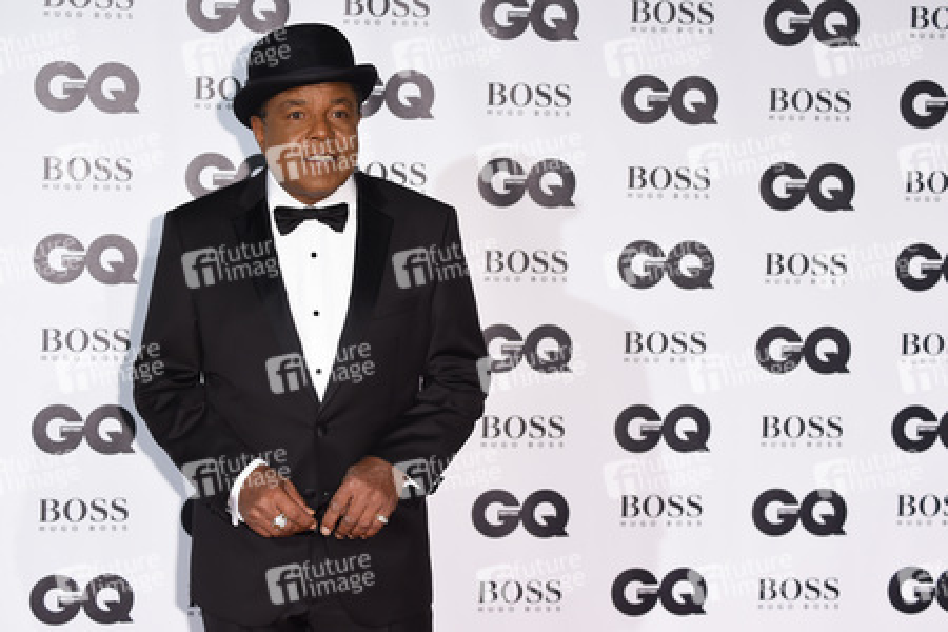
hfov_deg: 20.8
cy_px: 316
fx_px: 2580
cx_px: 474
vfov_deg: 14.0
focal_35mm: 98
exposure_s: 1/250
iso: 800
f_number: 5.6
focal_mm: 98
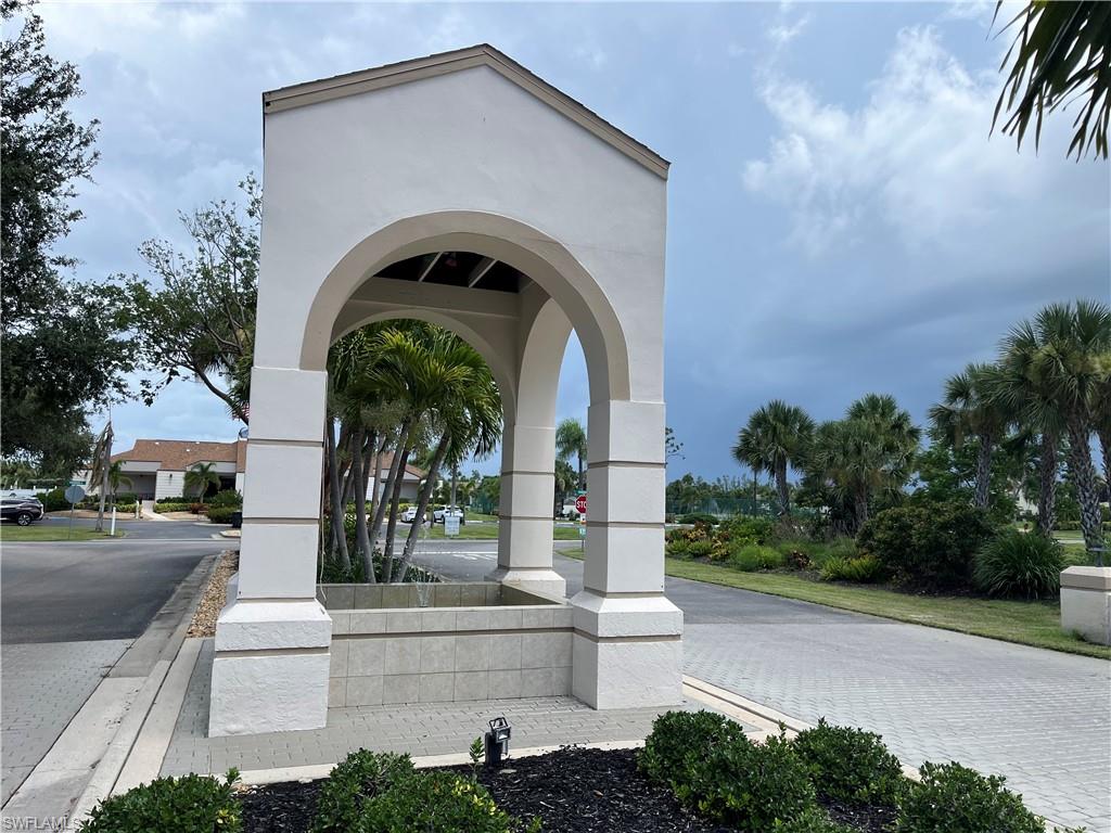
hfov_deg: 67.3
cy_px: 416
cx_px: 556
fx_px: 834
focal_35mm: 26
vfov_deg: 53.1
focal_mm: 5.1
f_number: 1.6
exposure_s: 1/3745
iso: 50
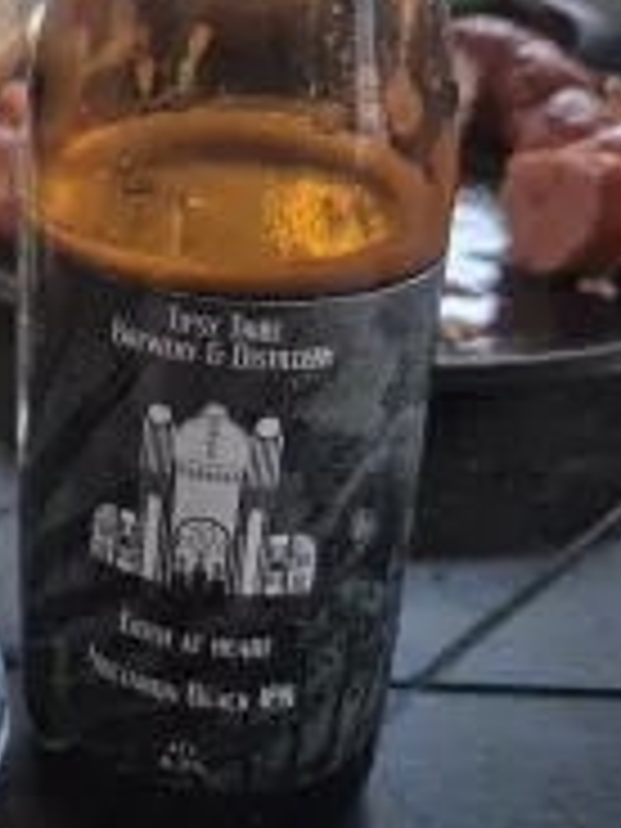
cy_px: 220
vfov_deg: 37.4
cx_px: -36
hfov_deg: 27.1
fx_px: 1196
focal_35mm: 50
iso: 640
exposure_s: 1/33
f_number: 1.8
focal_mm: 5.4
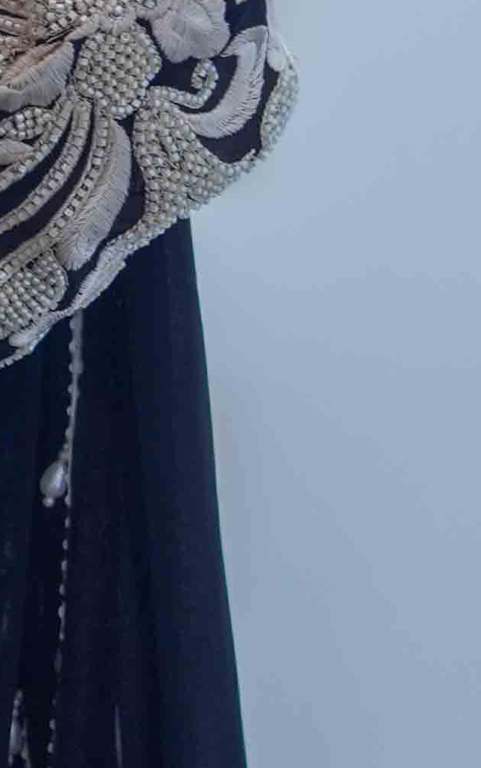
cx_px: -850
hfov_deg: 4.2
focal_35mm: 302
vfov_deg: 6.9
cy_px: -74
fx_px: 6331
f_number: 2.8
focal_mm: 50
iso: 320
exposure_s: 1/100
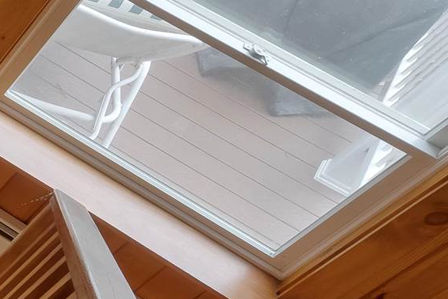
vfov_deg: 15.7
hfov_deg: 15.0
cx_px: -605
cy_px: 165
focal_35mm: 87
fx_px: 1083
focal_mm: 16
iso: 800
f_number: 8
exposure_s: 1/350
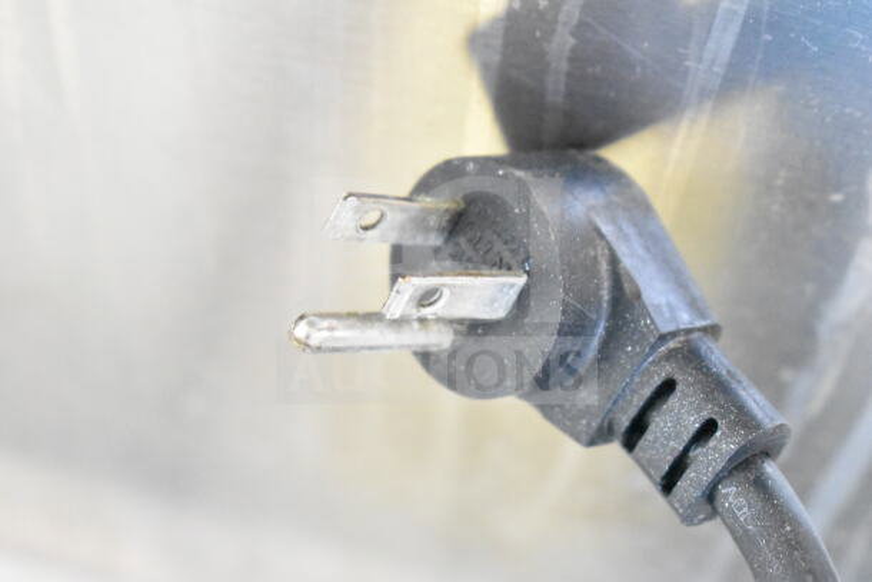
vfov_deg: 16.6
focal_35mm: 82
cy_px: 291
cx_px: 436
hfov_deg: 24.6
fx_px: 1999
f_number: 5.6
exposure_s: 1/100
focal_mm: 55
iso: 16000
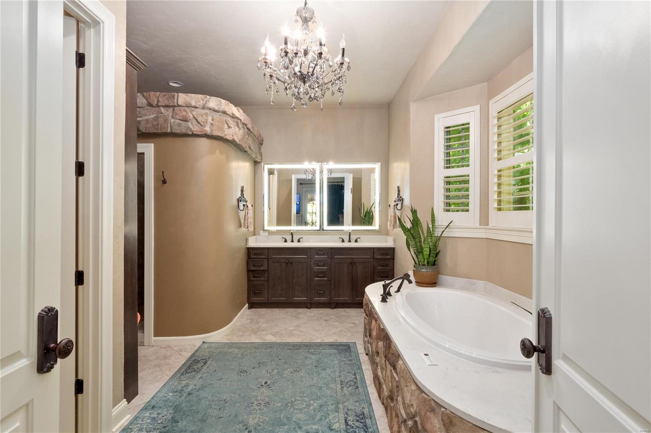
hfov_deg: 90.0
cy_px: 216
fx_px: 325
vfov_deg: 67.4
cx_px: 326
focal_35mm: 18
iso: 800
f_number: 10
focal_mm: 9
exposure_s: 1/2.5
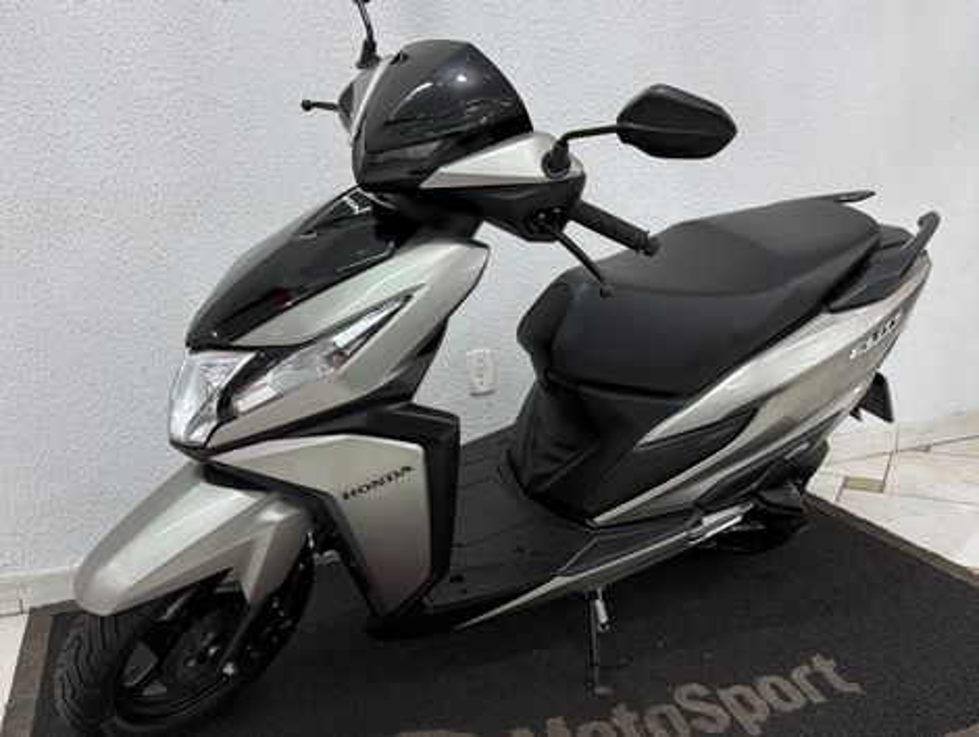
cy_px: 368
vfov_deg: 56.9
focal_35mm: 24
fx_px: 680
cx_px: 490
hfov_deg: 71.5
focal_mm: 6.76
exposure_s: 1/60
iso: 125
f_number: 1.78
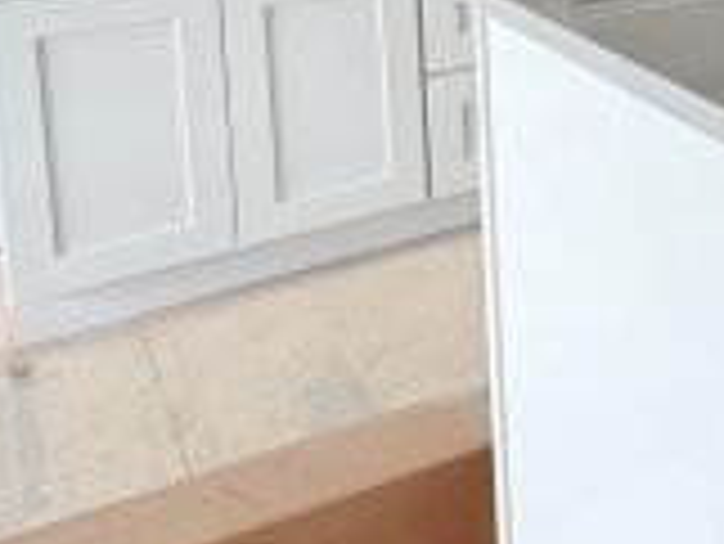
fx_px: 1214
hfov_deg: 28.7
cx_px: 875
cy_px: -153
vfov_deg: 22.7
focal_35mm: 58
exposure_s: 1/121
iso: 160
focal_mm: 2.22
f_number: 2.2
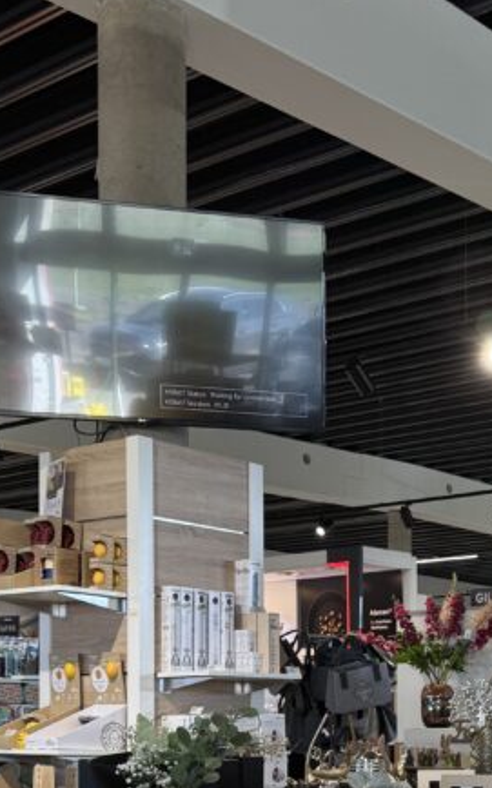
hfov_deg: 20.4
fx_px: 1288
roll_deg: +0.2
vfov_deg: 32.0
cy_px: 737
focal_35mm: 60
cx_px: 572
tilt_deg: +0.6
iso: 64
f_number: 1.78
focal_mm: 6.76
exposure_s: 1/197
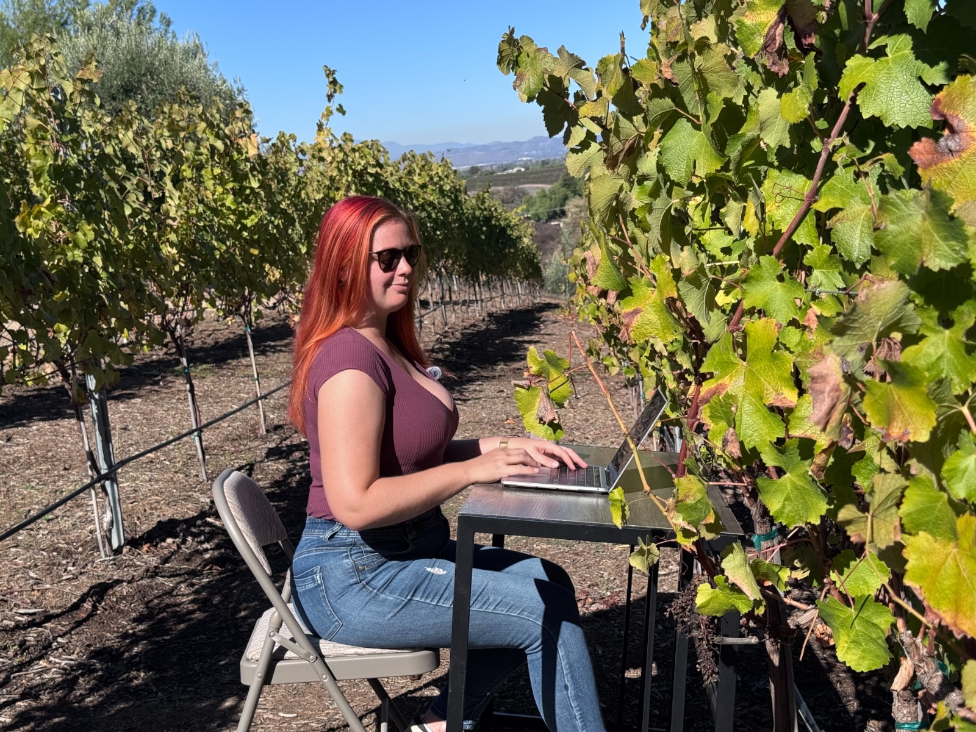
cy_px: 366
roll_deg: +6.0
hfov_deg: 39.7
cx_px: 488
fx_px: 1353
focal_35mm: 48
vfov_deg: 30.3
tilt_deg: -9.2
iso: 64
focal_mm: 6.76
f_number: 1.78
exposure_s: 1/4310
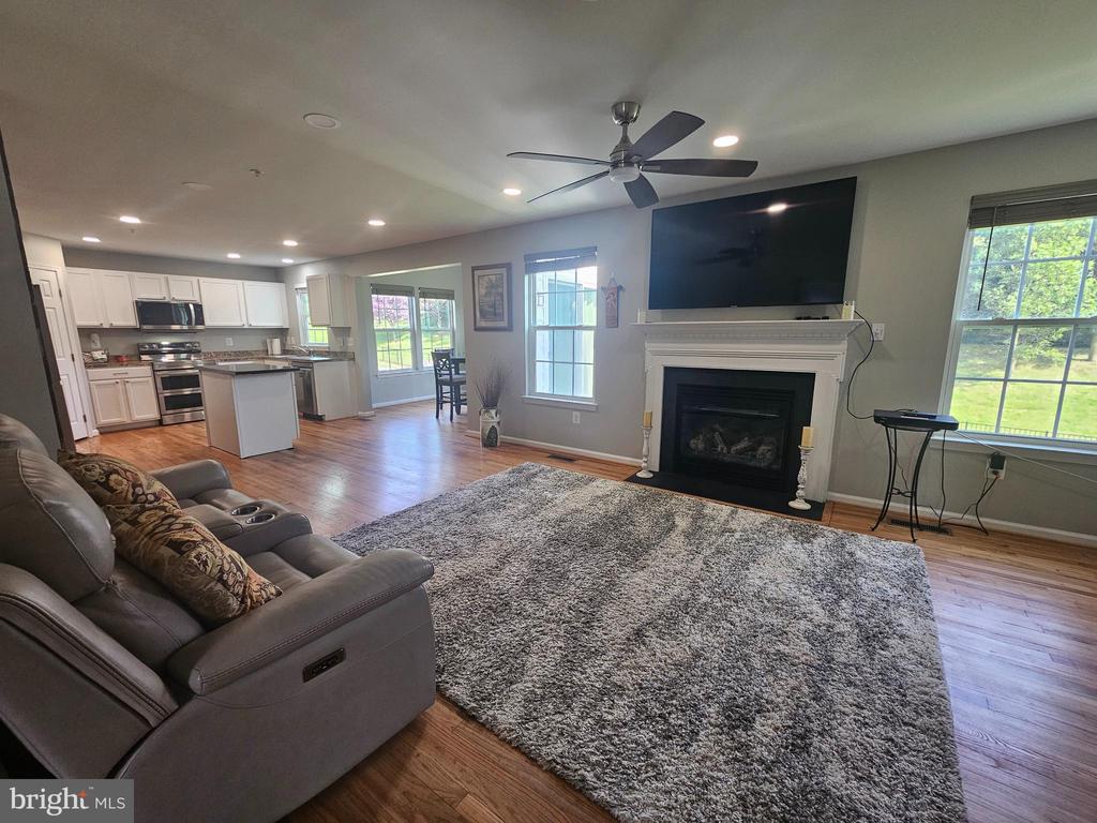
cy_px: 412
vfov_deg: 89.9
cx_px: 548
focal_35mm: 13
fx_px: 412
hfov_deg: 106.2
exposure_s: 1/60
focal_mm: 2.2
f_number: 2.2
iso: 125
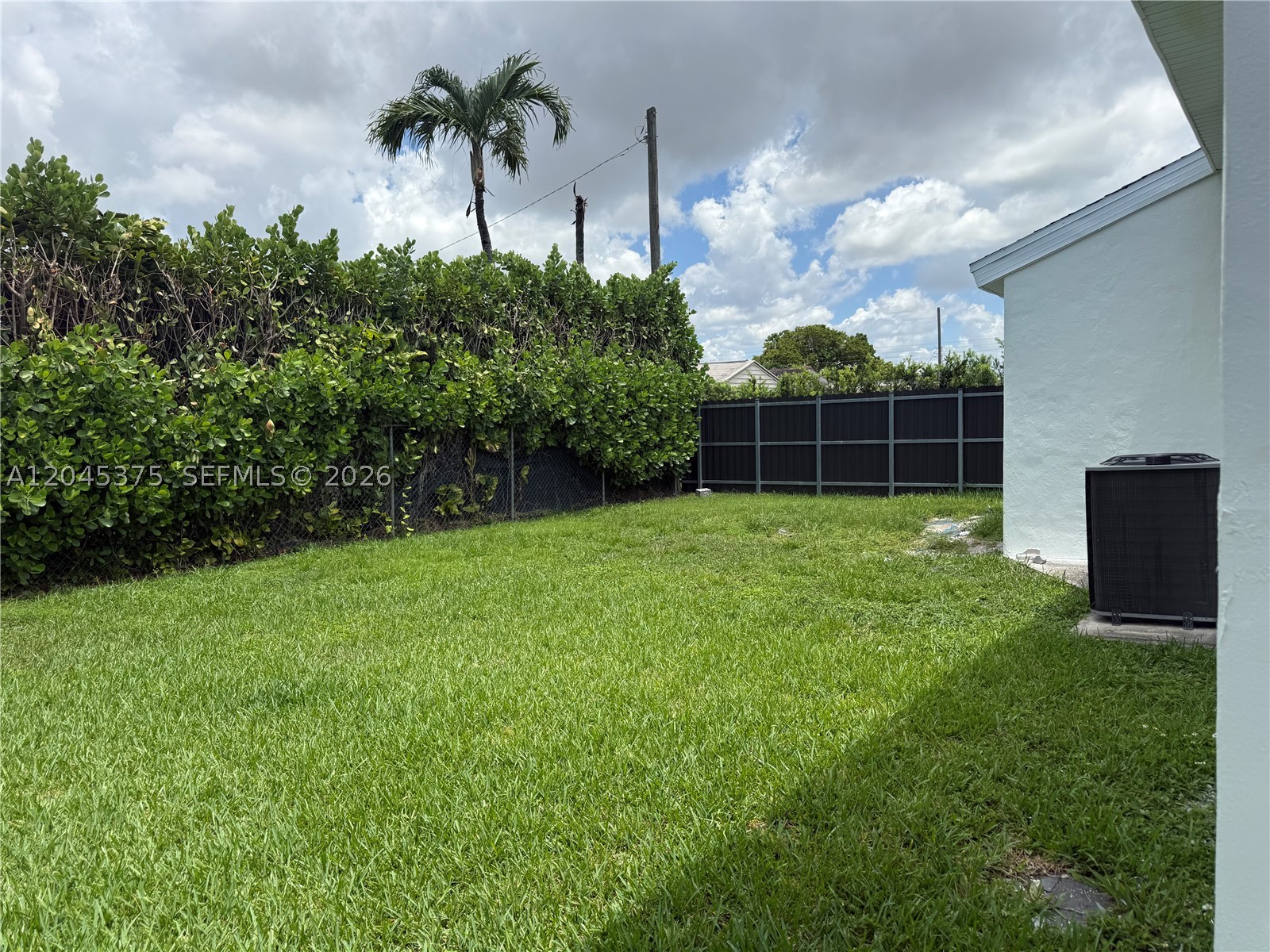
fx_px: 881
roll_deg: +2.6
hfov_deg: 71.6
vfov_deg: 56.8
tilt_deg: -4.1
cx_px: 635
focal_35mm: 24
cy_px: 476
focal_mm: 6.76
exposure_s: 1/3759
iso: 80
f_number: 1.78
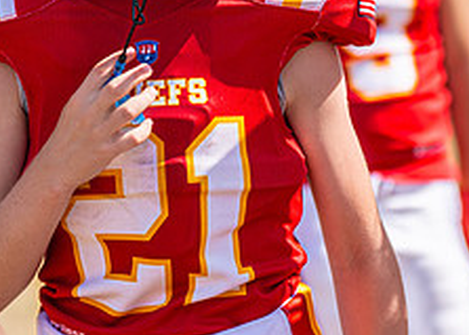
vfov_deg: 4.3
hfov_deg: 6.1
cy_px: 32
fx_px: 4433
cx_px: 219
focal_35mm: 333
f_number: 2.8
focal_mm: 89
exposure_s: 1/3200
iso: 100
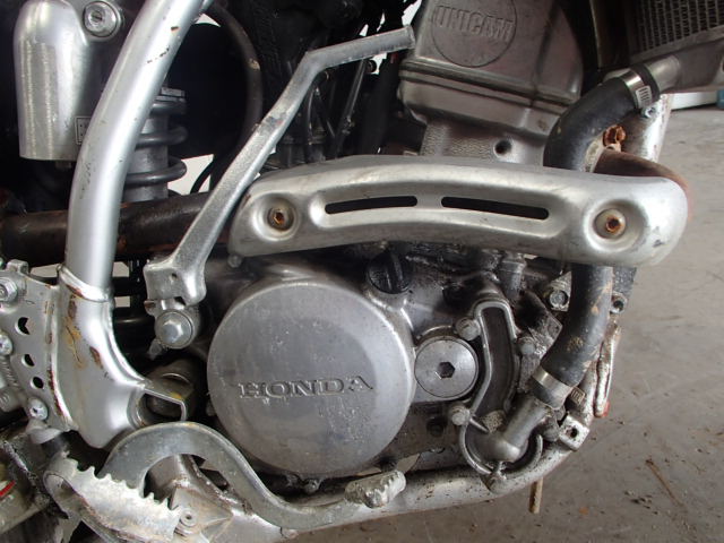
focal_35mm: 28
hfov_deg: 63.4
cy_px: 272
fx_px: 586
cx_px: 362
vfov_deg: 49.7
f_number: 3.9
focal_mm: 5
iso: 200
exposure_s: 1/30
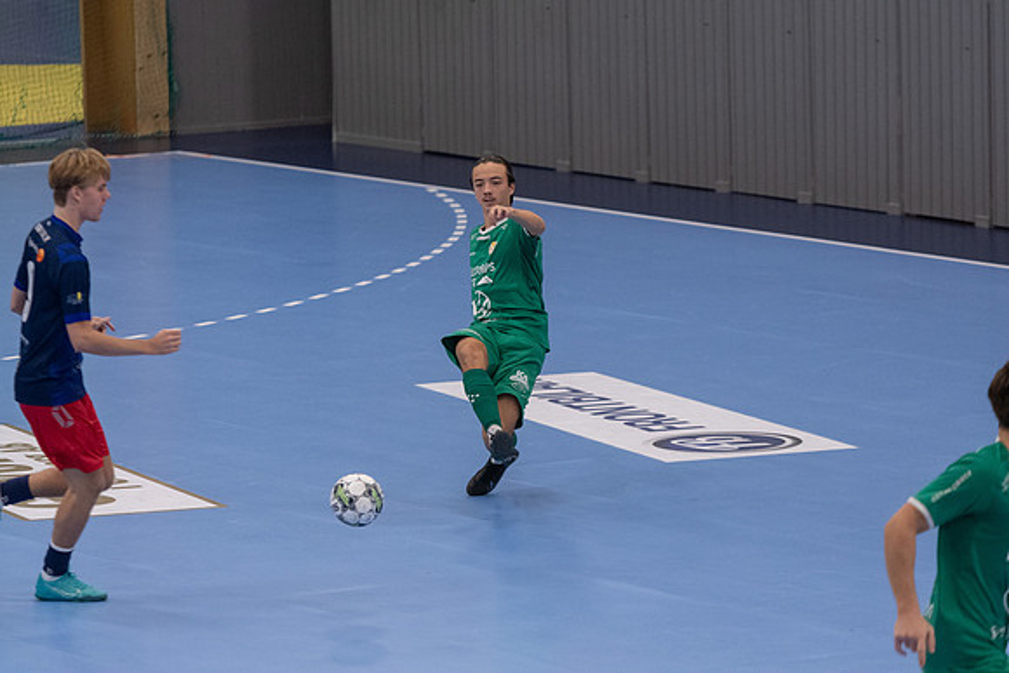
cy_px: 336
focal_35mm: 262
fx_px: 7359
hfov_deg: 7.8
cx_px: 504
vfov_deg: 5.2
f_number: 3.2
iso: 2500
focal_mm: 175
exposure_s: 1/640
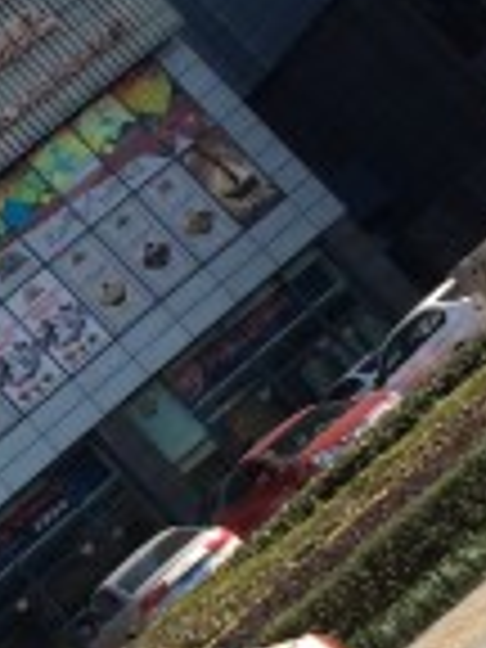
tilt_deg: +8.1
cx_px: -342
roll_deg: +41.1
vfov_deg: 16.1
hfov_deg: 11.5
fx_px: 2265
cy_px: 540
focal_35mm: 121
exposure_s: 1/1244
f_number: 2.2
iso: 32
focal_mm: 4.15
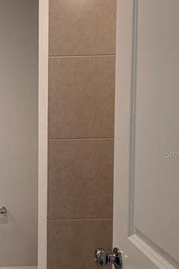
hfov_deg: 25.2
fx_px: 313
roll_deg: +0.0
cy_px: 153
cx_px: -81
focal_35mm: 42
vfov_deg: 46.3
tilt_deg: -1.7
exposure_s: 1/120
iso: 160
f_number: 2.2
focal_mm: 2.22
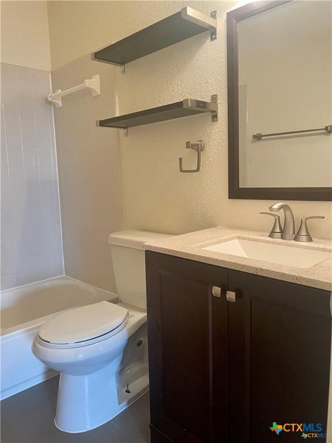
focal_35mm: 26
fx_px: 332
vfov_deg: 67.3
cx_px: 166
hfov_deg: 53.1
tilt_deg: -7.0
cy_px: 222
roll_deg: +1.4
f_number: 1.6
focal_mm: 4.2
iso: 125
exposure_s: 1/60
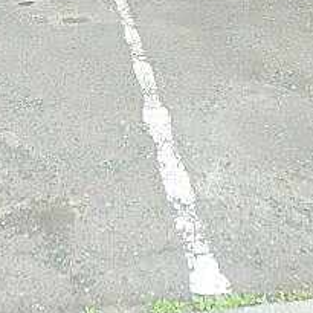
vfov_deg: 26.7
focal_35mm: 58
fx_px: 593
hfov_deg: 29.6
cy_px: -49
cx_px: 153
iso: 125
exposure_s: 1/125
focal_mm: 3.7
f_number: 3.5
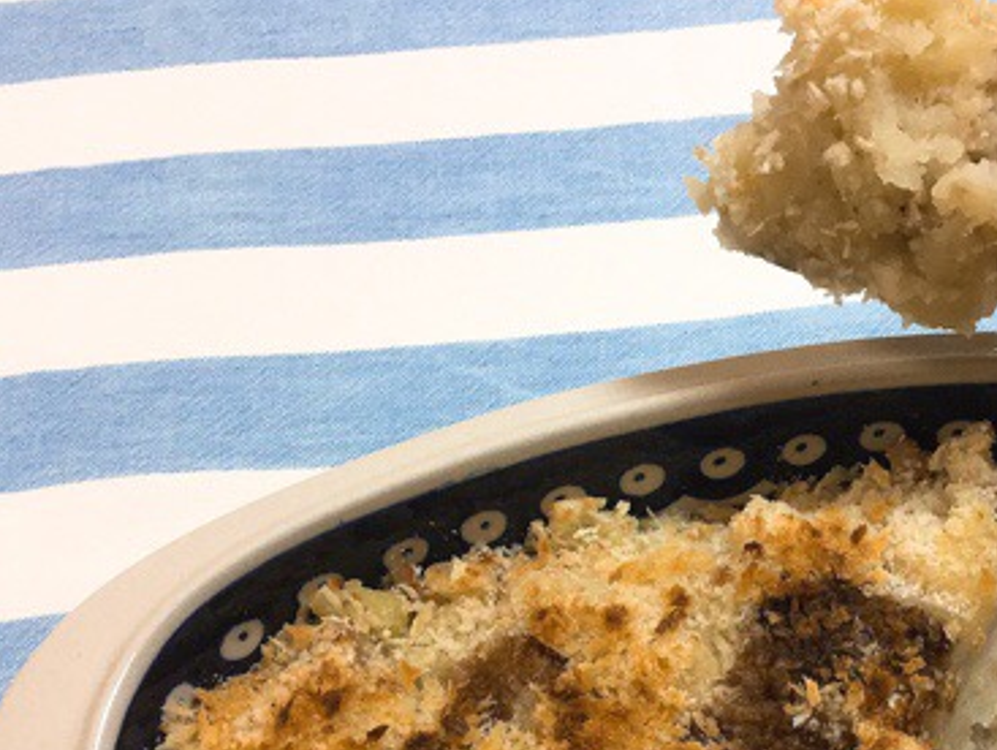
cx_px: 736
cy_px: 601
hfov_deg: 34.8
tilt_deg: -60.8
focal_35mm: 54
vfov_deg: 26.6
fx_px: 1557
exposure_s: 1/33
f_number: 2.4
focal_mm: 3.3
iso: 100
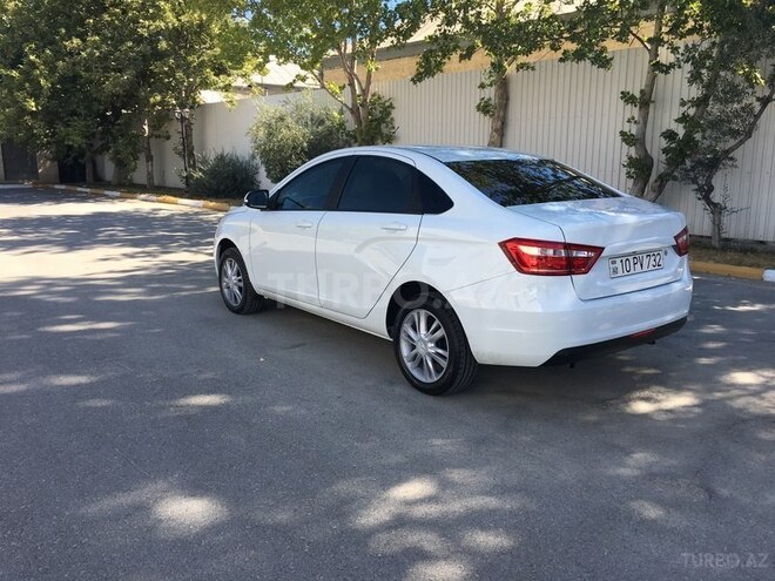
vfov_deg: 48.2
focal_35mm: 29
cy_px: 290
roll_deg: +0.9
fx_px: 649
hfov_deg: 61.7
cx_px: 388
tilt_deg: -11.0
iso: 25
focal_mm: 4.15
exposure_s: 1/635
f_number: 2.2
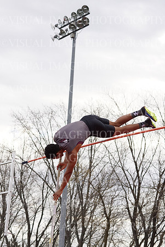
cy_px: 124
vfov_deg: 19.4
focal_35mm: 105
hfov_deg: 13.1
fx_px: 720
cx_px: 82
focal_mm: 70
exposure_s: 1/1000
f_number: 5.6
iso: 1250
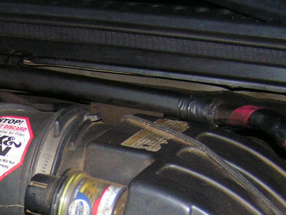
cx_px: -6
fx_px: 777
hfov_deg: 20.2
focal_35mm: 94
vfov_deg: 15.2
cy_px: 257
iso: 200
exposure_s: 1/40
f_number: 2.8
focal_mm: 6.3
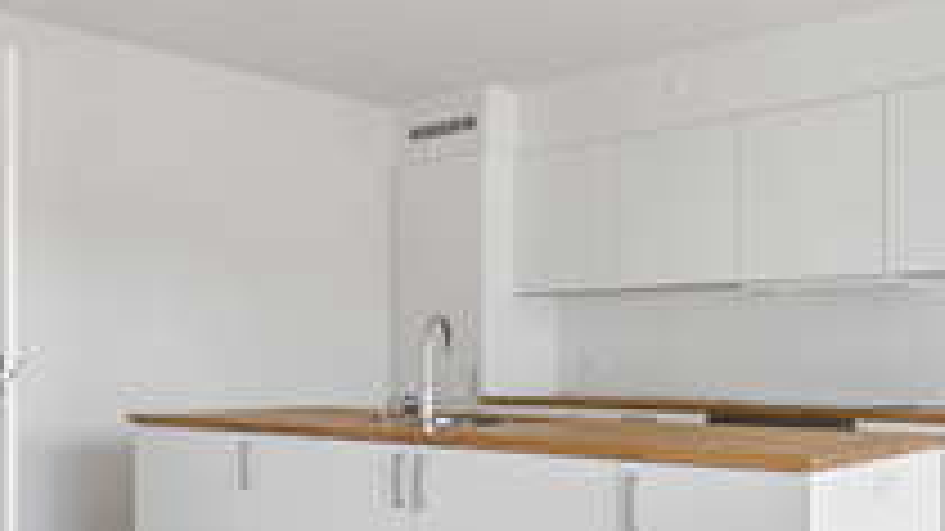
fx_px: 1179
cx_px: 270
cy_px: 364
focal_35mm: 47
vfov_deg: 25.2
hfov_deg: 42.7
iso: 200
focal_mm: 15
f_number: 8
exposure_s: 1/15
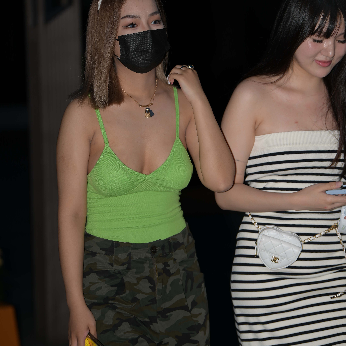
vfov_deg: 10.5
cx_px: 160
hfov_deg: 10.5
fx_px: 1877
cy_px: 131
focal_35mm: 166
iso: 125
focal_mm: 116
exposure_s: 1/200
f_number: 3.2
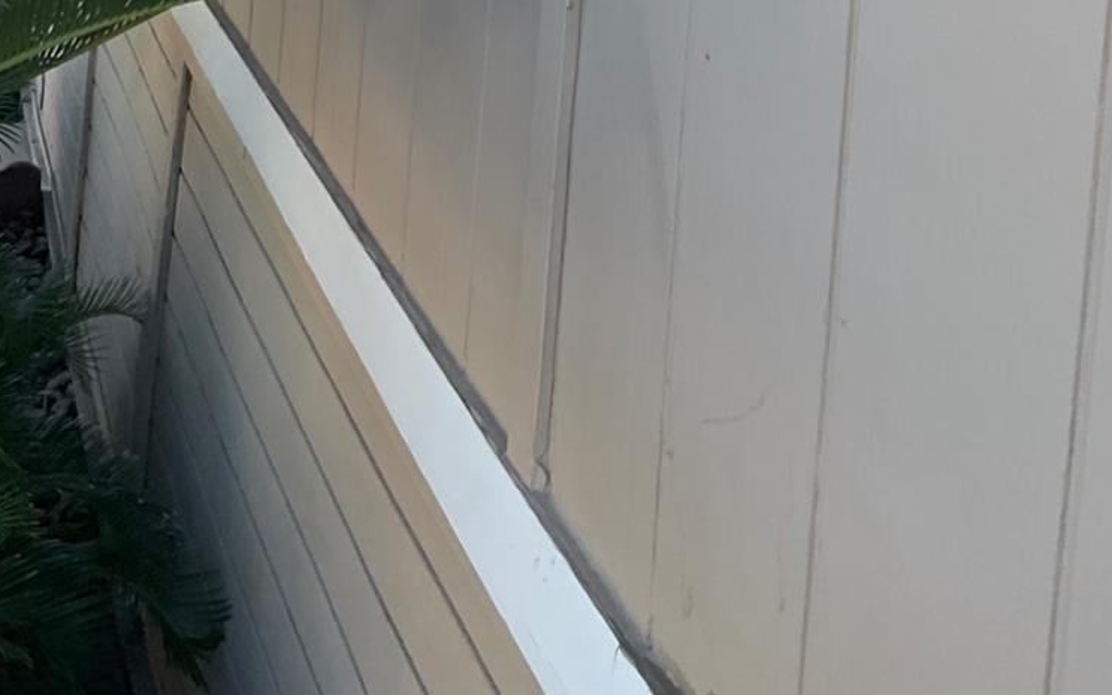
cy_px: -314
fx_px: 1879
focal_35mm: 62
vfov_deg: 18.7
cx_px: 463
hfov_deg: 32.9
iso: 16
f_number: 1.8
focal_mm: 3
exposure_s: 1/257
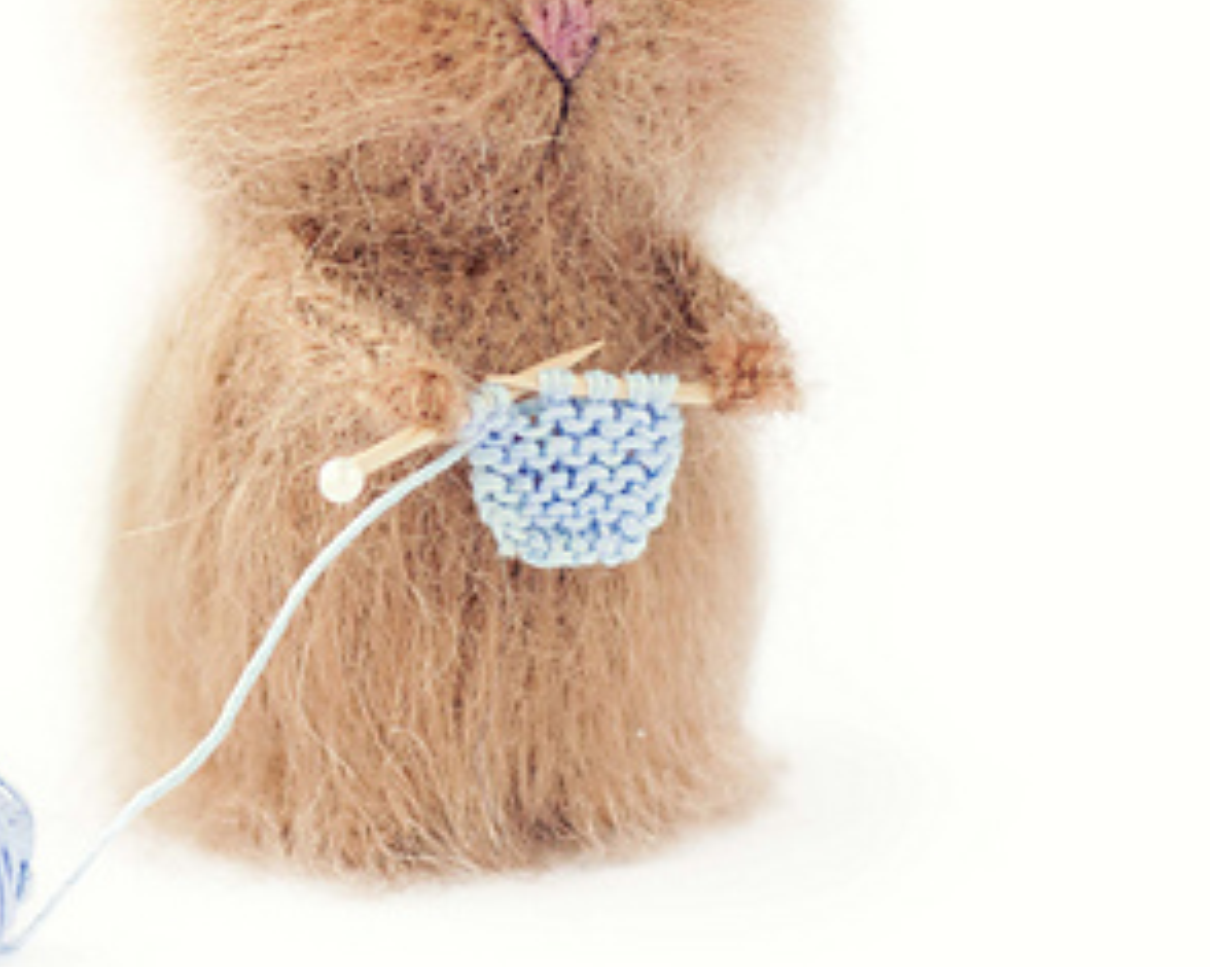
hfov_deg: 12.6
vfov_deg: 10.1
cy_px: 278
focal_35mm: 153
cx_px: 243
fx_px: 5477
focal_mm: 50
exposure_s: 1/800
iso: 200
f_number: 2.8
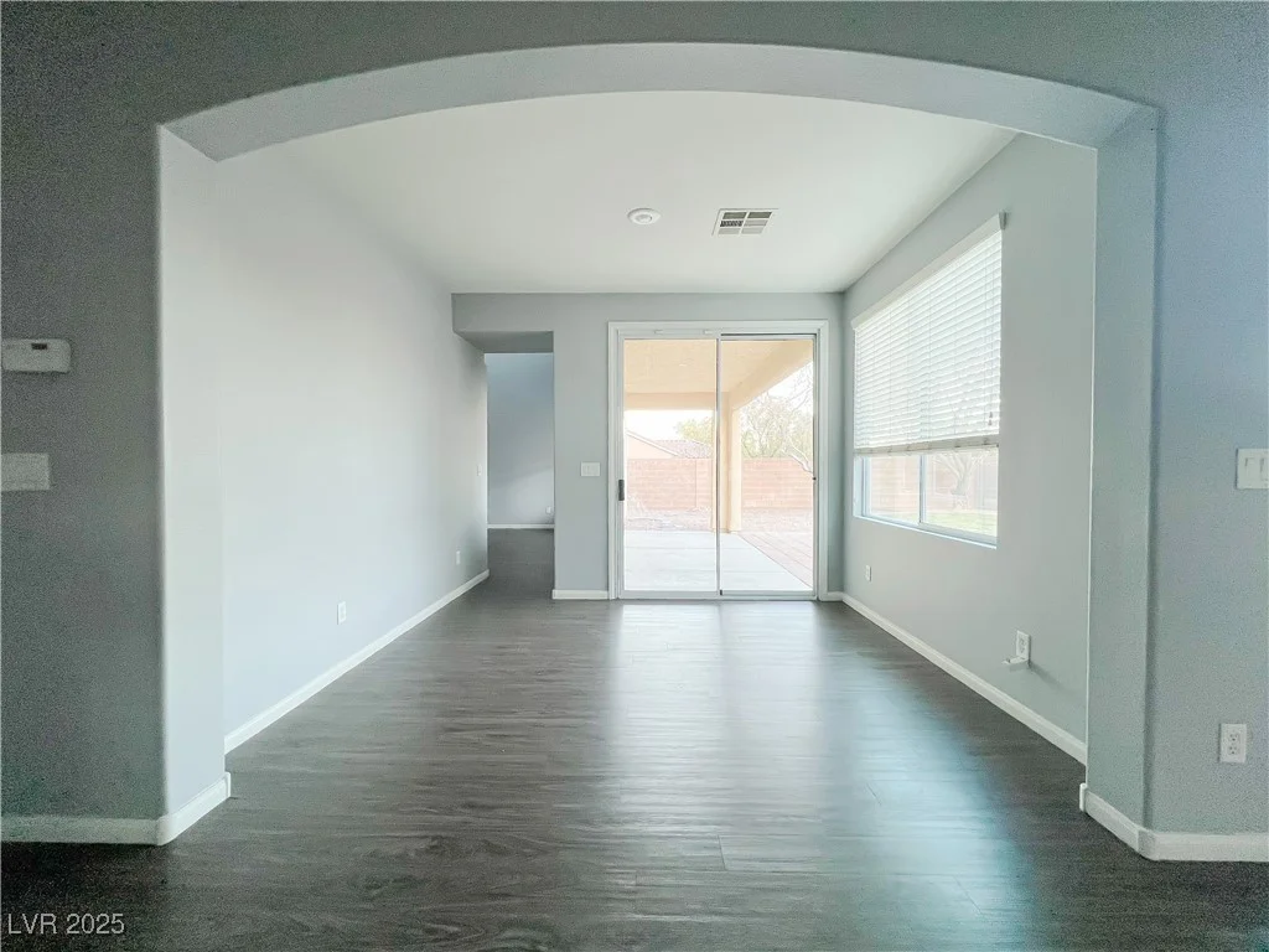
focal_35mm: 13
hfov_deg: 106.2
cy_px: 476
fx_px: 477
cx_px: 634
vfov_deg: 89.9
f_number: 1.8
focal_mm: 1.57
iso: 160
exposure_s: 1/100
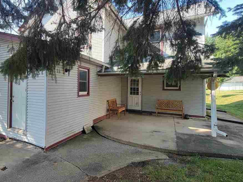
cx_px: 84
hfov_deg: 82.3
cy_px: 87
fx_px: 133
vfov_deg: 68.6
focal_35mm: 19
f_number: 2.2
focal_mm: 2.2
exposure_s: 1/310
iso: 50
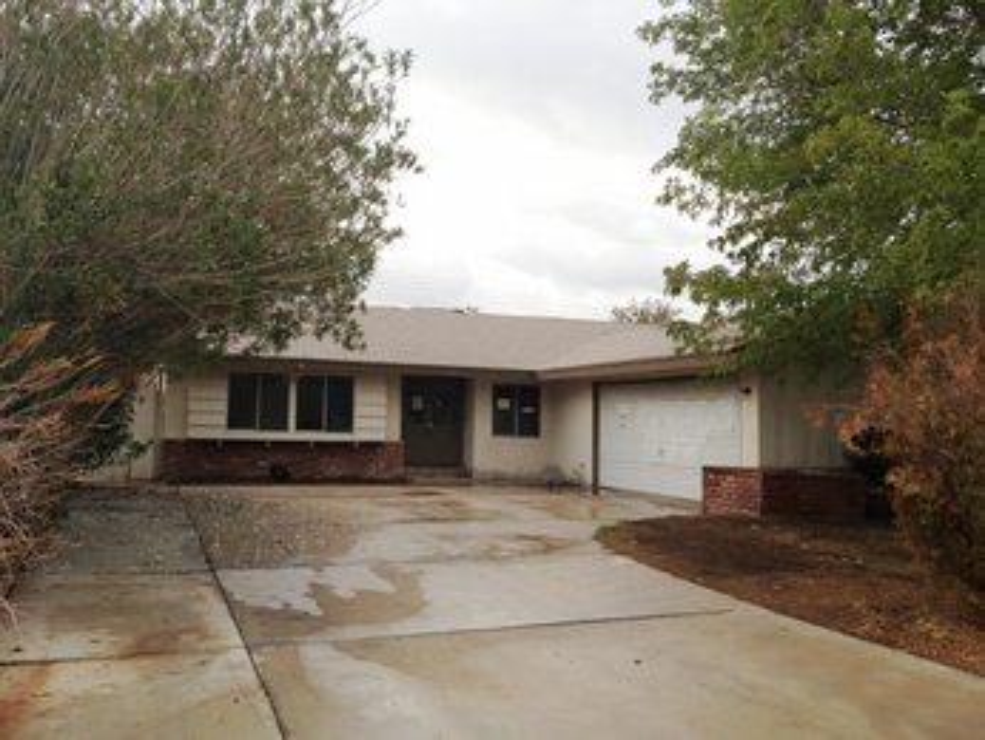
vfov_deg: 40.7
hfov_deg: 52.6
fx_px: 997
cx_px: 492
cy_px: 370
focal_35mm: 35
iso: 64
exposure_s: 1/552
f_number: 2.4
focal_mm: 4.28
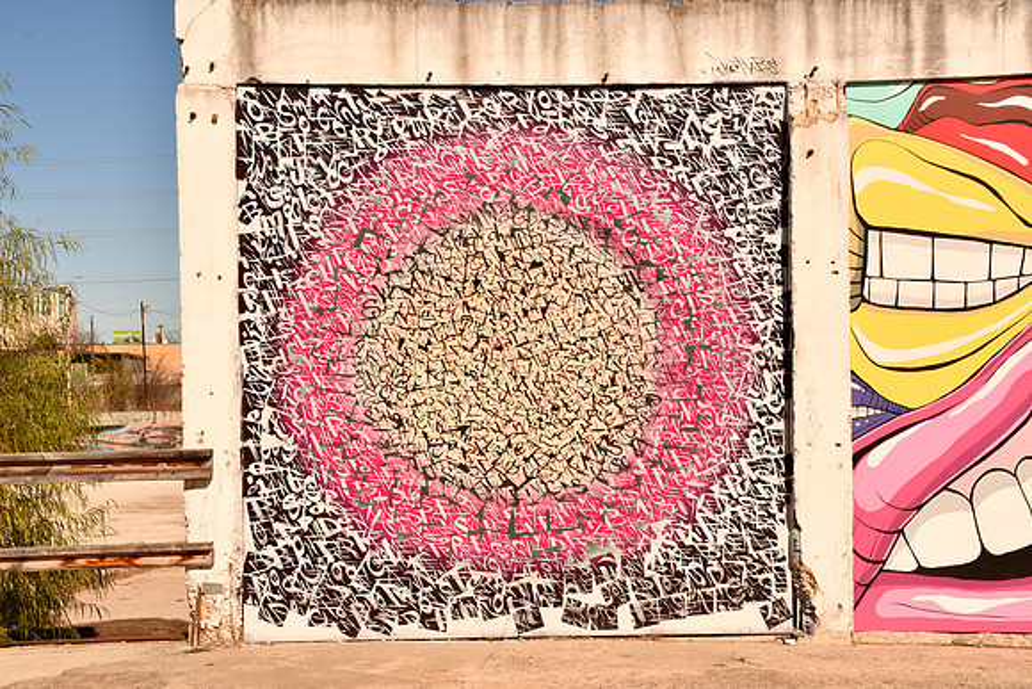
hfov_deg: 41.1
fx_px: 1376
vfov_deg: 28.1
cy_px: 344
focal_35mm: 48
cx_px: 516
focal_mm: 32
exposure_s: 1/400
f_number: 22
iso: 400
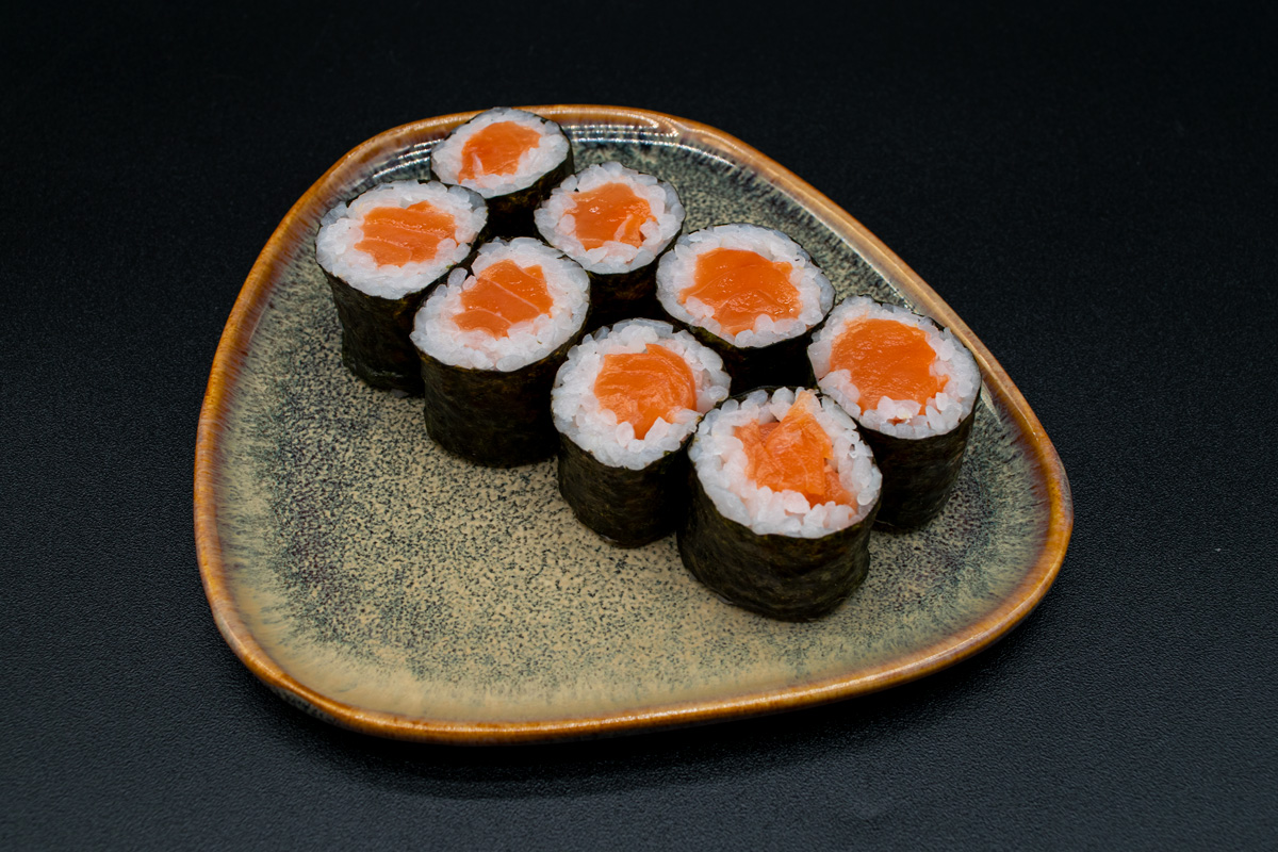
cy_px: 426
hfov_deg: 57.2
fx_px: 1171
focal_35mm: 33
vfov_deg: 40.0
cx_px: 639
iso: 100
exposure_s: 1/60
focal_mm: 22
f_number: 8
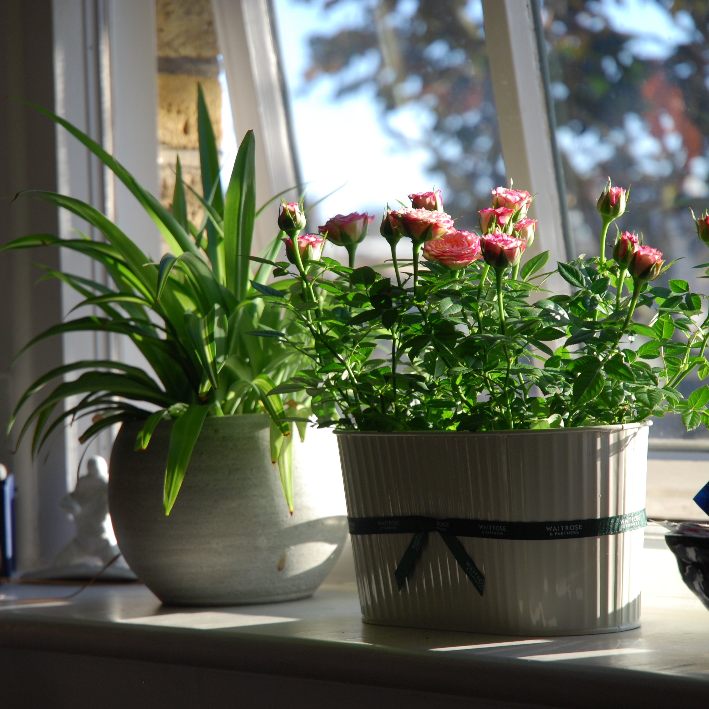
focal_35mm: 134
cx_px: 308
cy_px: 354
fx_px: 3105
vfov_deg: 13.0
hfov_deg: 13.0
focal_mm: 70
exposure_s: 1/160
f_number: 5
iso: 200
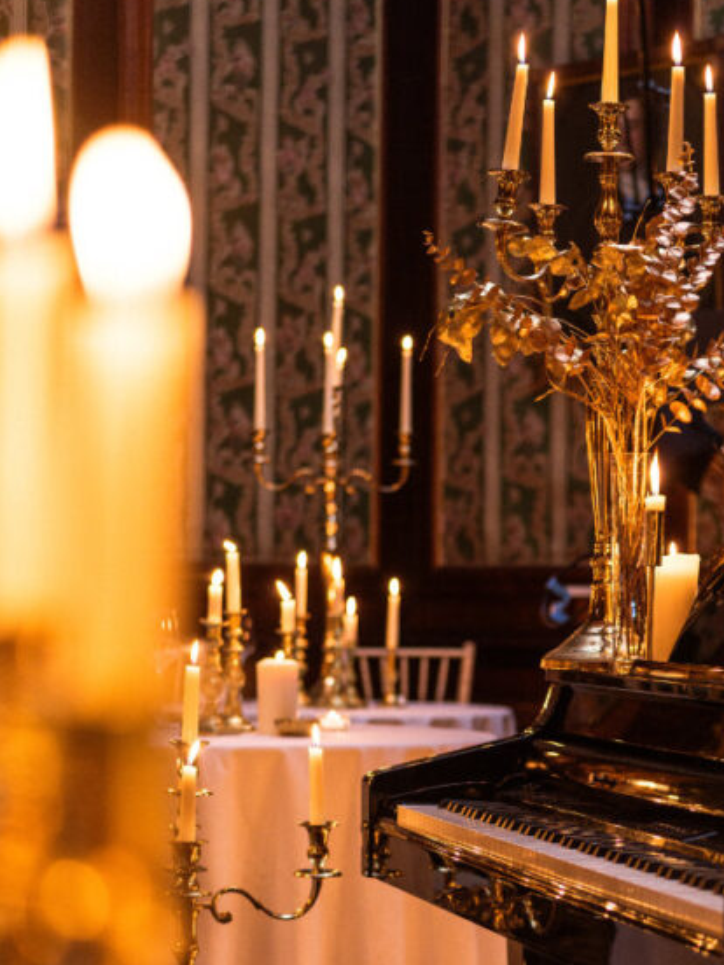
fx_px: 2593
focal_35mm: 93
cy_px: 634
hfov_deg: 15.8
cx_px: 533
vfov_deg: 21.0
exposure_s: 1/125
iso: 1250
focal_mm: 63
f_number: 2.8
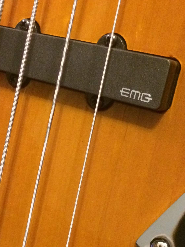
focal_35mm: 63
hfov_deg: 23.0
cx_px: 44
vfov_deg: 30.7
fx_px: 449
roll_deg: +0.0
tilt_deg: -29.4
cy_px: 122
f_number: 2.2
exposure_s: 1/15
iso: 500
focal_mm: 4.15
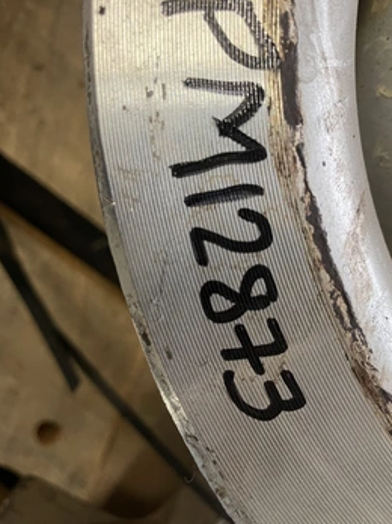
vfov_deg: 59.9
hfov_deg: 46.7
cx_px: 219
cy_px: 236
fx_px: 453
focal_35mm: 30
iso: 320
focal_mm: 5.1
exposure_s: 1/60
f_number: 1.6
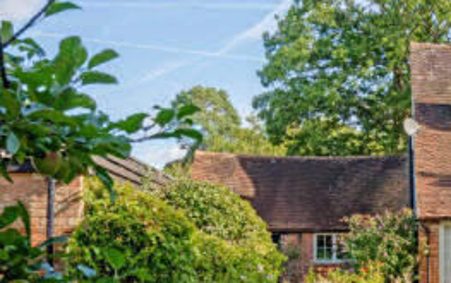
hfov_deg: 27.1
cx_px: 466
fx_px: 874
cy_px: 250
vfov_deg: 18.1
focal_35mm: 71
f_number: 11
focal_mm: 28
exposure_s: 1/25
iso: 400
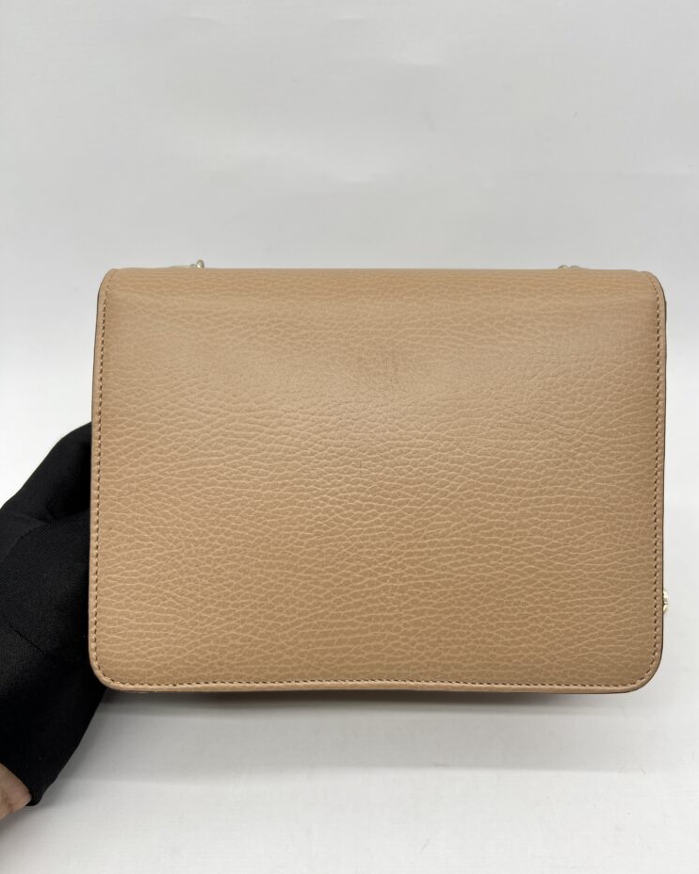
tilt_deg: -39.7
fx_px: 724
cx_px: 361
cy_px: 466
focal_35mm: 28
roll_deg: -0.4
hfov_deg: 51.5
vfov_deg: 62.2
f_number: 1.5
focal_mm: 5.7
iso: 32
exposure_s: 1/129
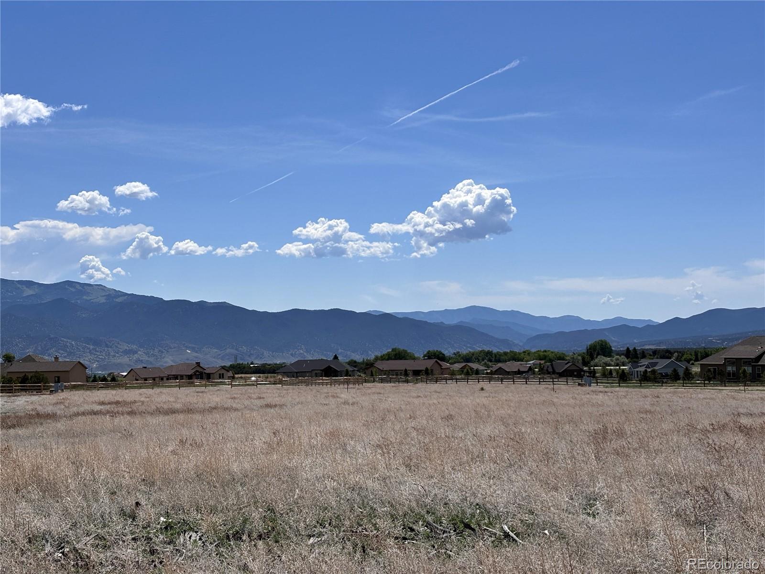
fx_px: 1149
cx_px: 382
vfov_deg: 28.0
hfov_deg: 36.8
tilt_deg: +2.7
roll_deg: +1.7
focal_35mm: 52
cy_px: 287
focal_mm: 5.96
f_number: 1.6
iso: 40
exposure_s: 1/6711
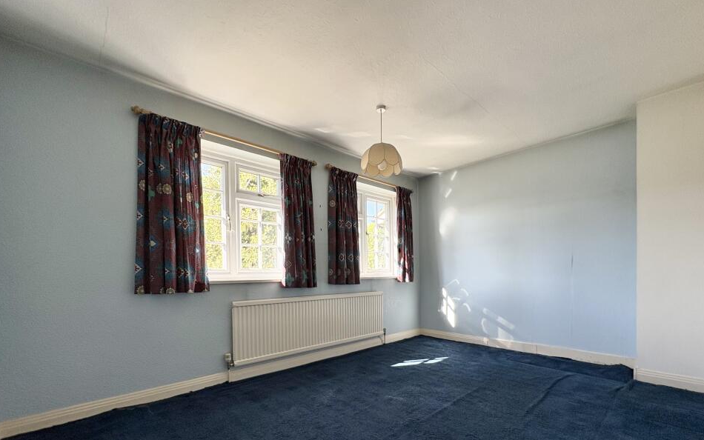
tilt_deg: -0.6
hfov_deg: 97.8
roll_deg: +1.3
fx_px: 307
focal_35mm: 16
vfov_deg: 69.9
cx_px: 359
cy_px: 279
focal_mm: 2.22
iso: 100
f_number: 2.2
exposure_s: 1/132
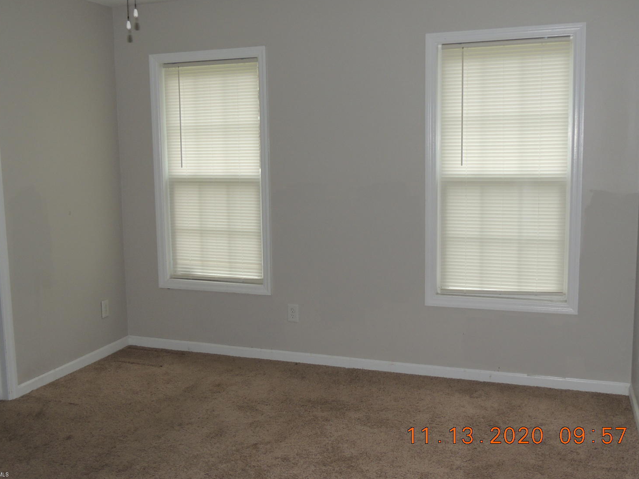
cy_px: 231
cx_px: 314
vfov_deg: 39.6
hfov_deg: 51.4
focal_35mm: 36
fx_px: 664
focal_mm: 5.8
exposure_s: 1/30
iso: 200
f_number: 3.2
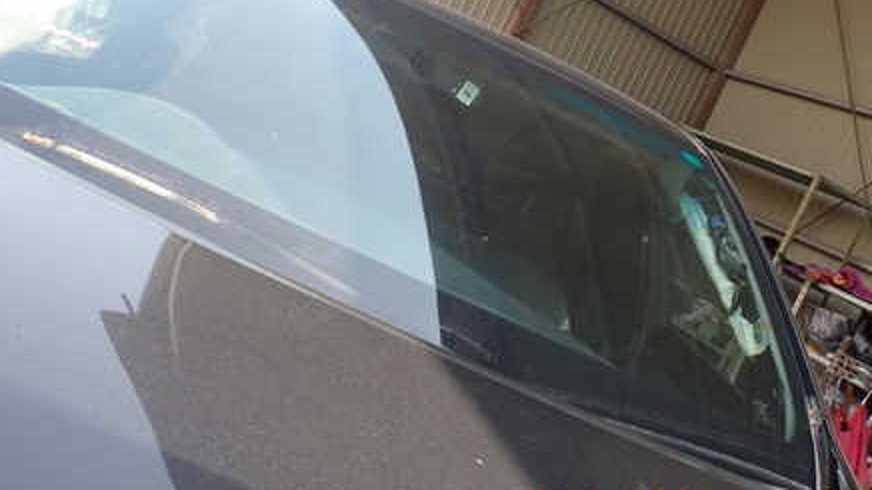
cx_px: 384
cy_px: 86
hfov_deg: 45.4
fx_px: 1040
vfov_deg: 26.0
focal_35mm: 45
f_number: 3.2
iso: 100
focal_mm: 5.4
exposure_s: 1/250
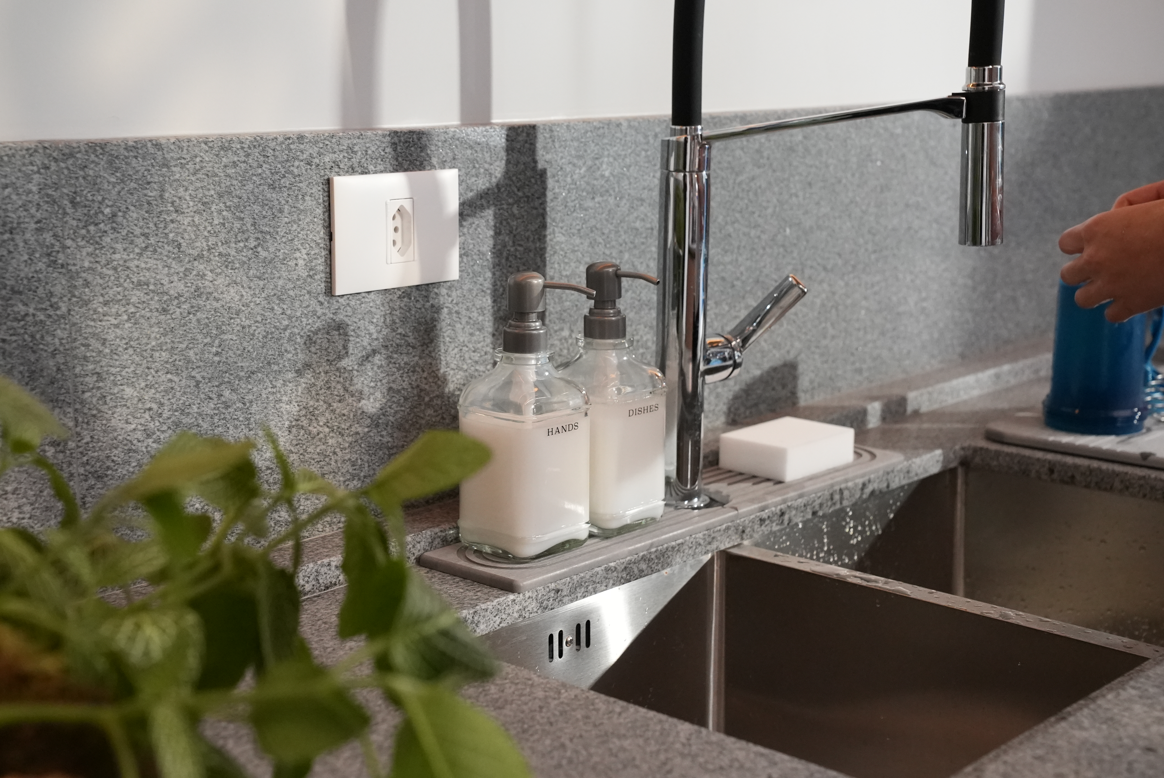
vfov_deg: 25.5
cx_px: 582
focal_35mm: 53
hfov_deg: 37.5
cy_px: 389
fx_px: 1715
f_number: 5.6
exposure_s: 1/400
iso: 8000
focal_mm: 53
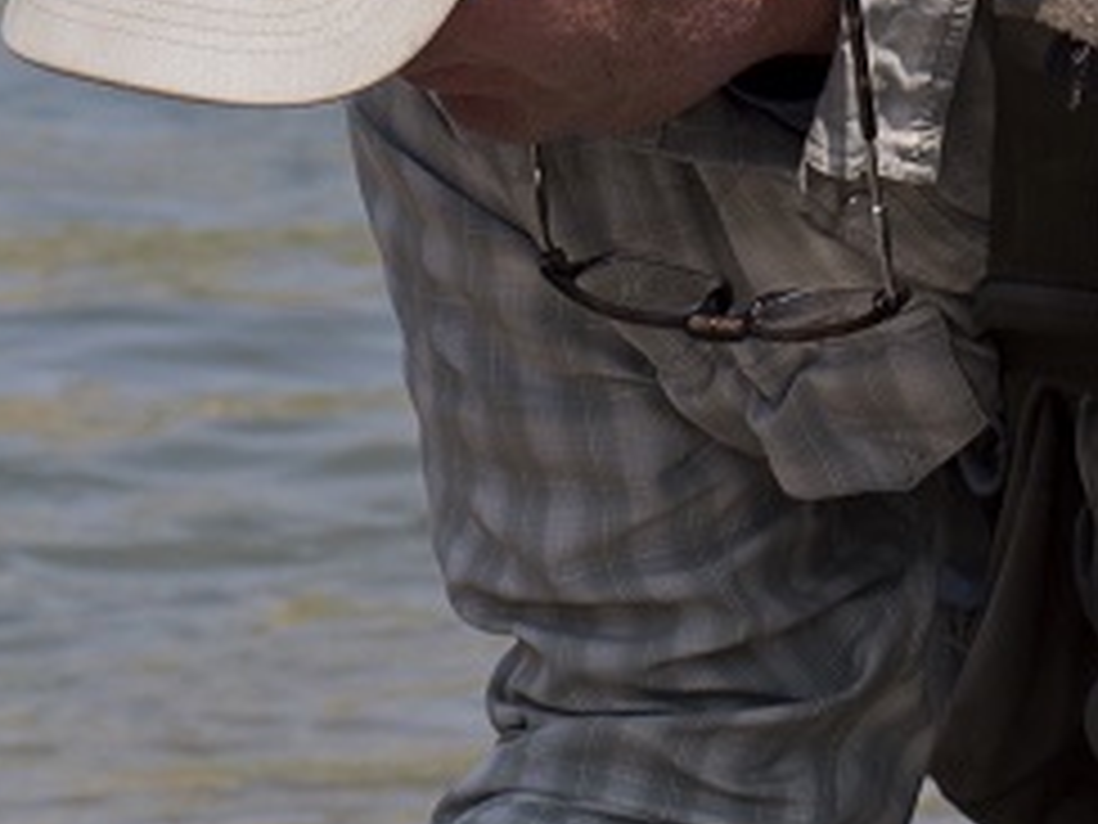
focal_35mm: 820
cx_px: 54
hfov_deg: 2.4
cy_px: 1621
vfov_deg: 1.8
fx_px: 26010
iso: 200
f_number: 8
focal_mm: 100
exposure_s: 1/400
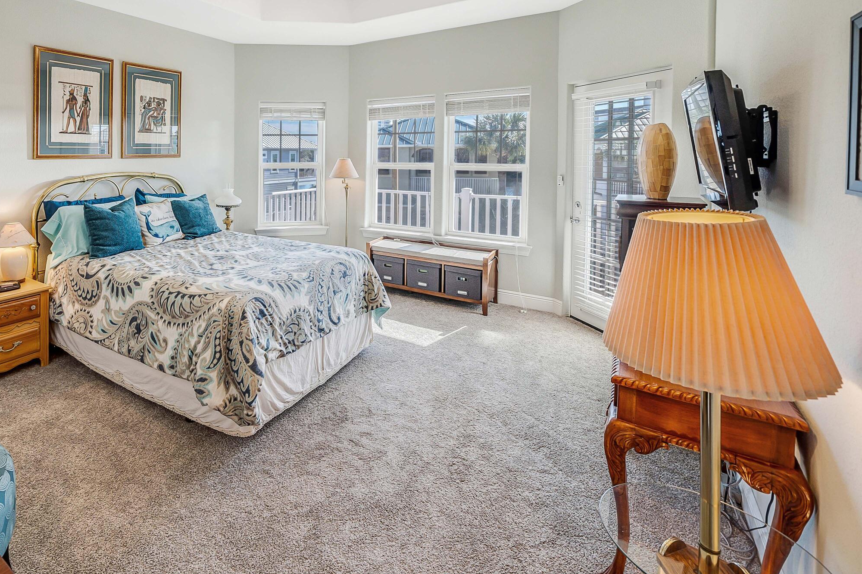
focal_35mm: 18
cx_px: 282
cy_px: 161
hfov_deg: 86.6
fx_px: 431
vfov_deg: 64.3
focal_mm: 12
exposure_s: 1/40
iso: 100
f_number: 5.6
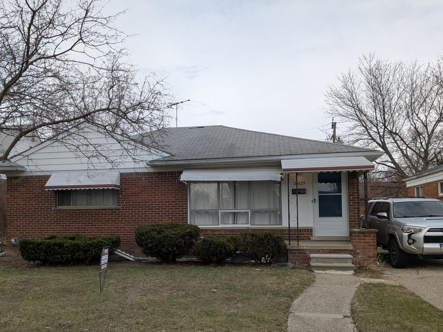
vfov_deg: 44.0
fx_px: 410
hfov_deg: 56.6
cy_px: 196
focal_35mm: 32
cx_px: 190
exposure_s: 1/1232
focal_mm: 4.53
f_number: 1.7
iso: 29
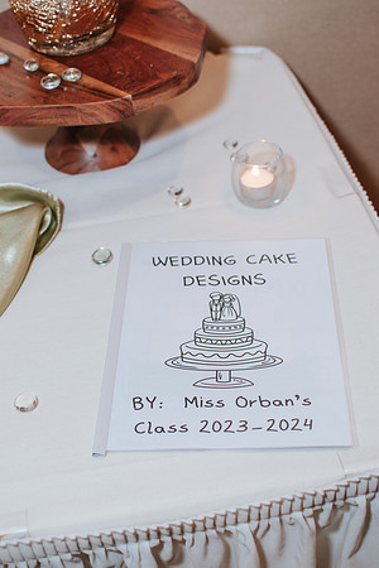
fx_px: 829
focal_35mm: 52
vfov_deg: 37.9
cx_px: 190
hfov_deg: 25.8
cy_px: 284
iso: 800
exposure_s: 1/200
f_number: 3.2
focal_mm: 35
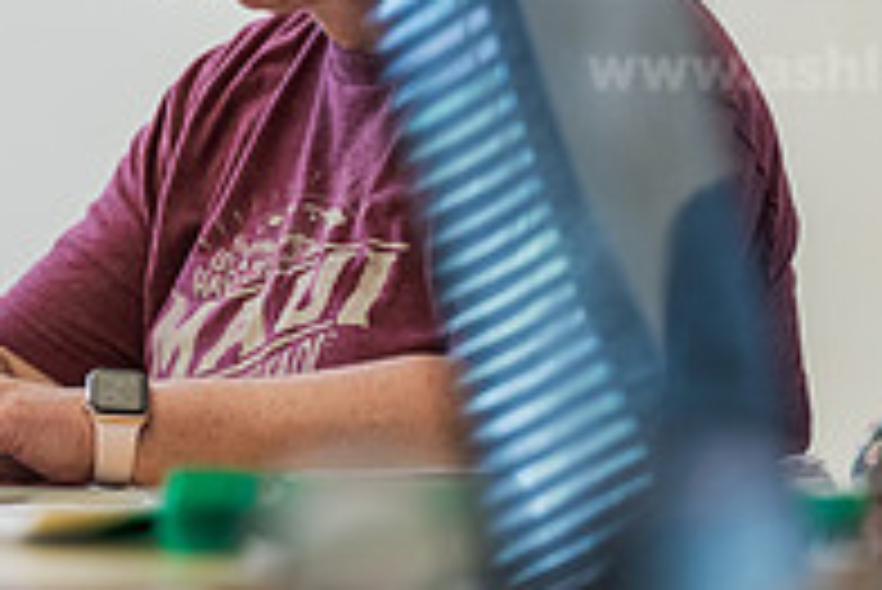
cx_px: 382
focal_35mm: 326
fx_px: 7993
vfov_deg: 4.2
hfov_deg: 6.3
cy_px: 164
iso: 800
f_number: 3.2
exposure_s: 1/200
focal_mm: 110
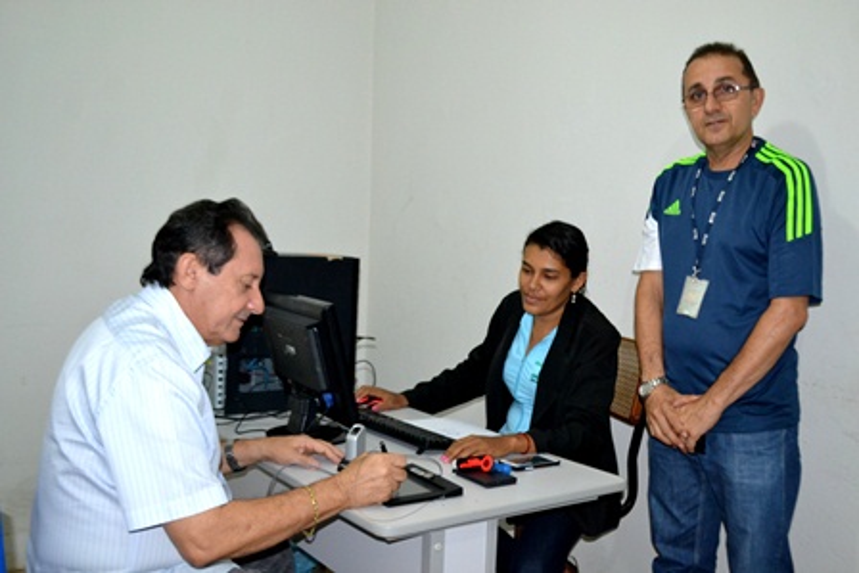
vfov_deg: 36.9
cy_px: 286
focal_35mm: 36
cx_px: 430
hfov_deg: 53.1
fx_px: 859
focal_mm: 24
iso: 1600
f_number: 4
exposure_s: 1/60
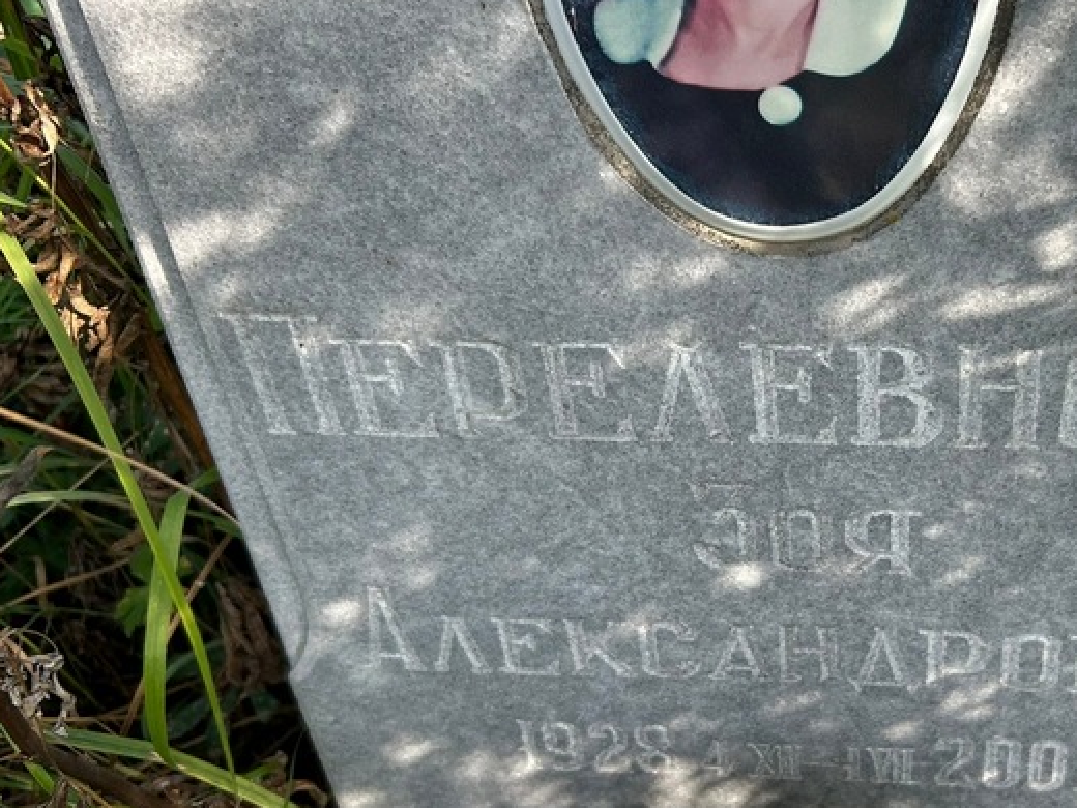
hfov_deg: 45.2
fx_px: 1245
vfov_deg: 35.9
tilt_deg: -36.4
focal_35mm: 40
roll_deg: -1.8
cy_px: 448
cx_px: 808
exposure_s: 1/991
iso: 50
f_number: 1.5
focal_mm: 5.7
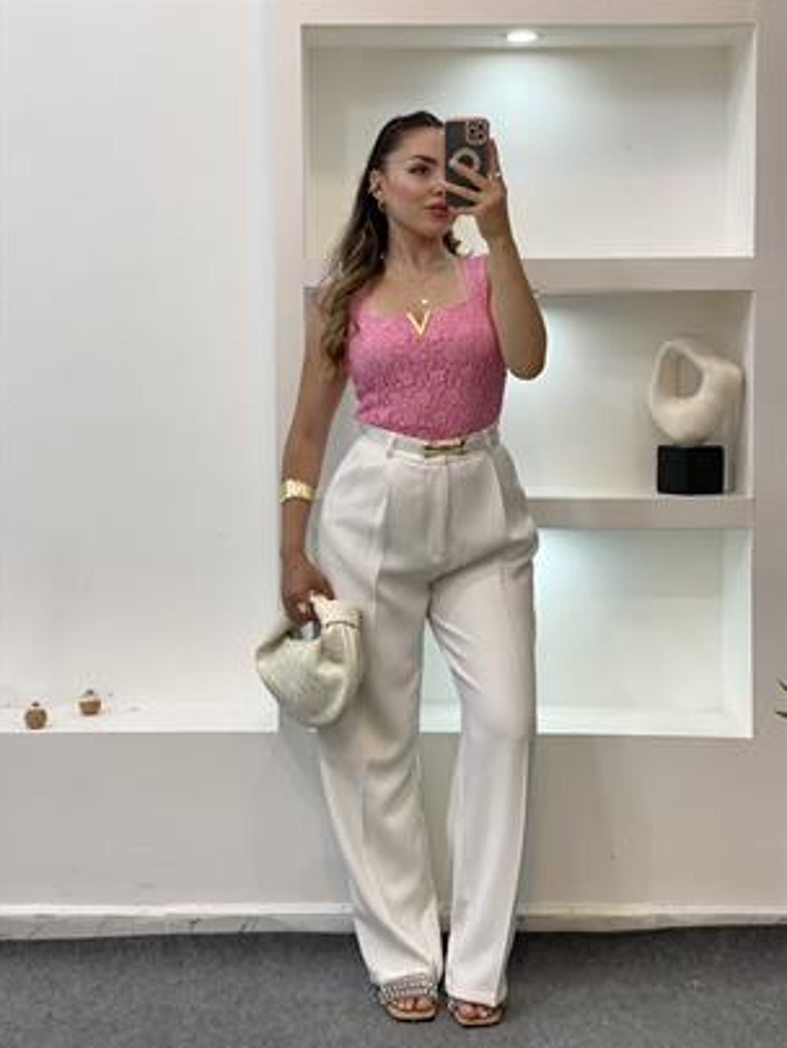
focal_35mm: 53
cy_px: 524
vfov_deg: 36.2
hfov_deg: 27.5
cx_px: 391
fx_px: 1606
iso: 64
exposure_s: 1/100
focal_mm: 6
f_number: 2
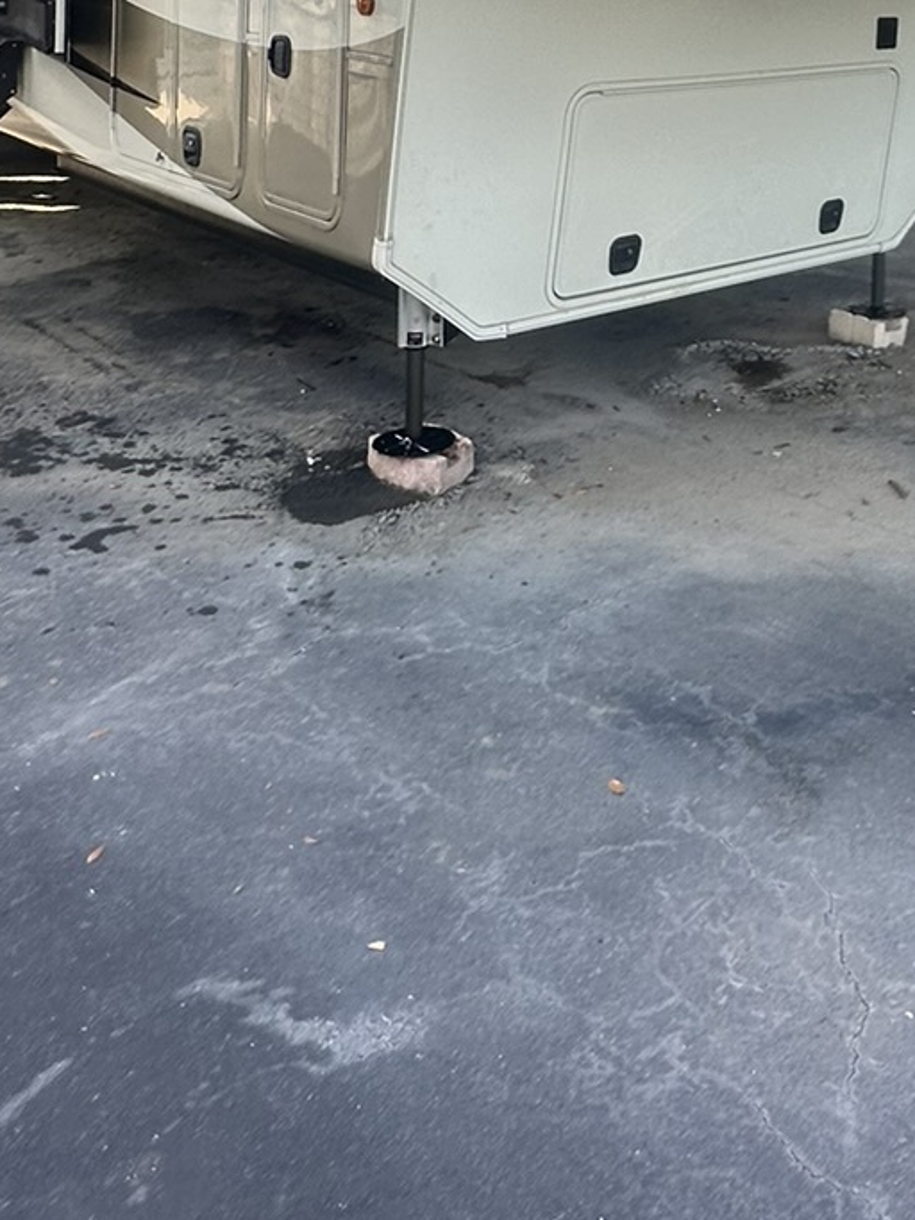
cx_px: 779
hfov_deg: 33.0
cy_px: -29
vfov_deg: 39.0
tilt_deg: -2.8
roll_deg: -3.4
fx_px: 1481
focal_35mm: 42
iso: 40
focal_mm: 2.22
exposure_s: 1/298
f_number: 2.2
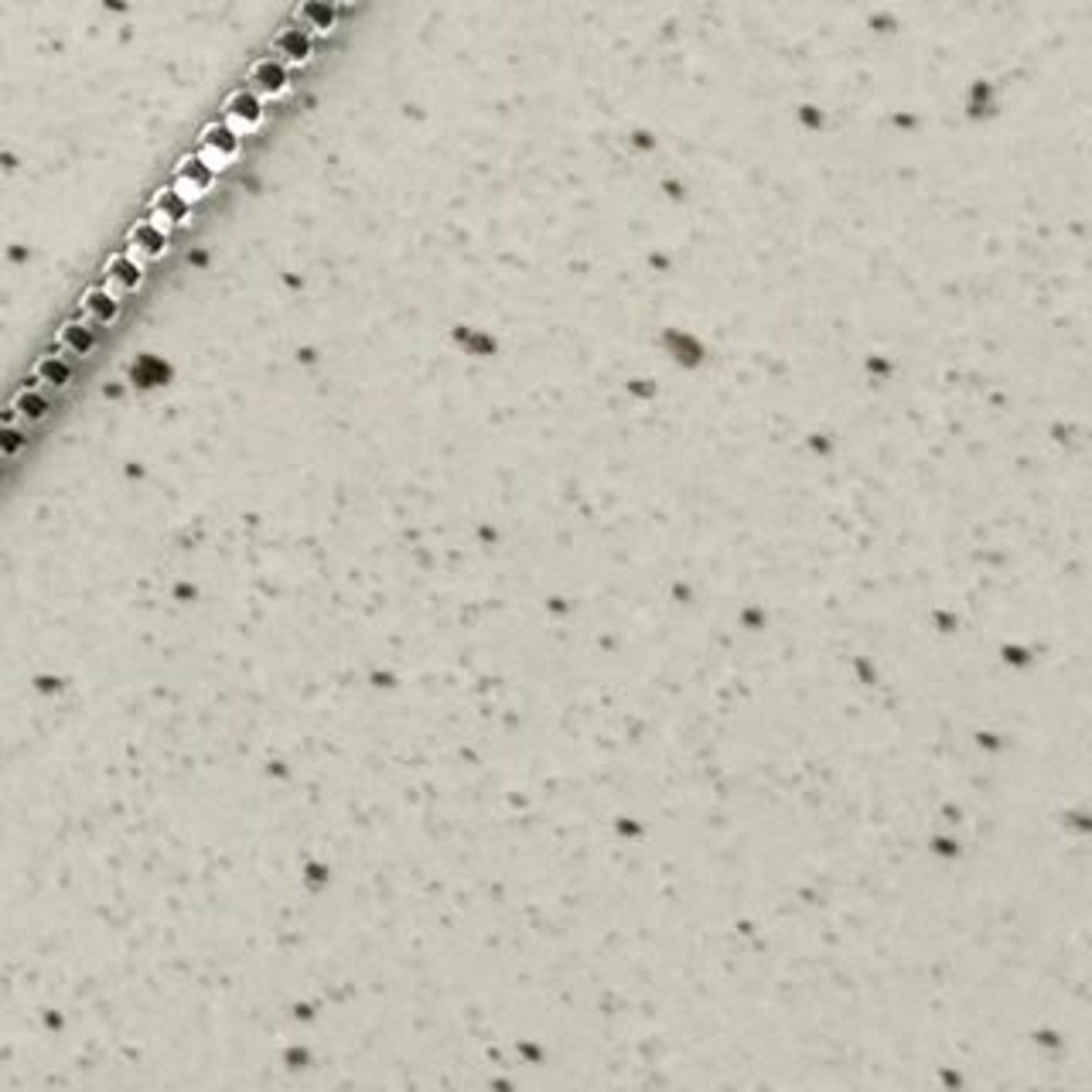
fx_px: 12099
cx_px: -1611
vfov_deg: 5.1
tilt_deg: -59.8
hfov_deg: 5.0
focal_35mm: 339
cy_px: -737
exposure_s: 1/1395
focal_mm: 6.76
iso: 64
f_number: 1.78
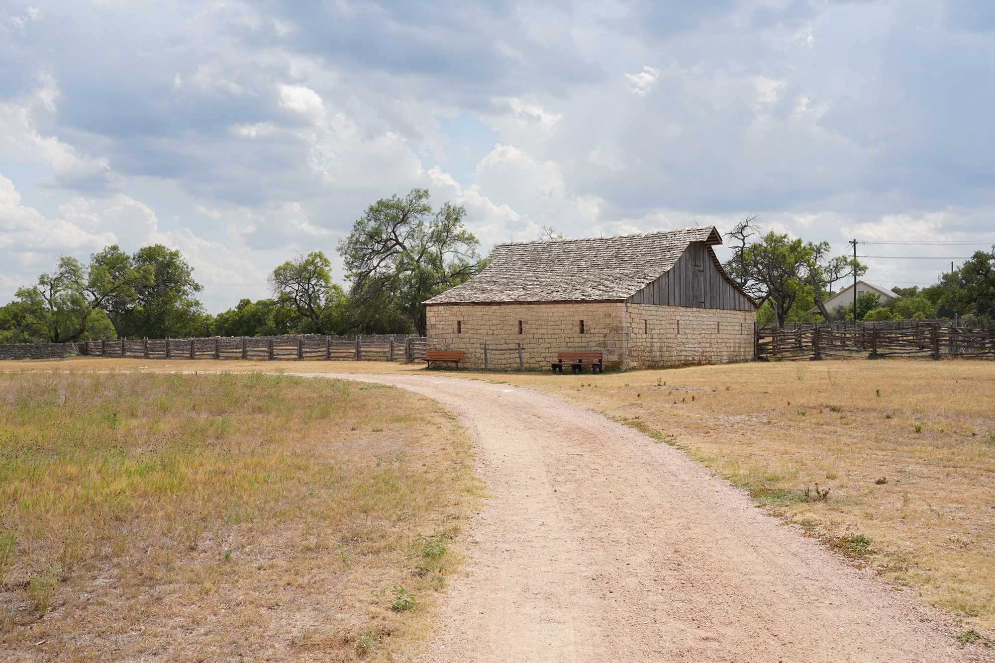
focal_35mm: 37
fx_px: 1023
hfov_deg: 51.9
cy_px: 332
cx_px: 498
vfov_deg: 36.0
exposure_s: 1/100
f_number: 14
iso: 100
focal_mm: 37
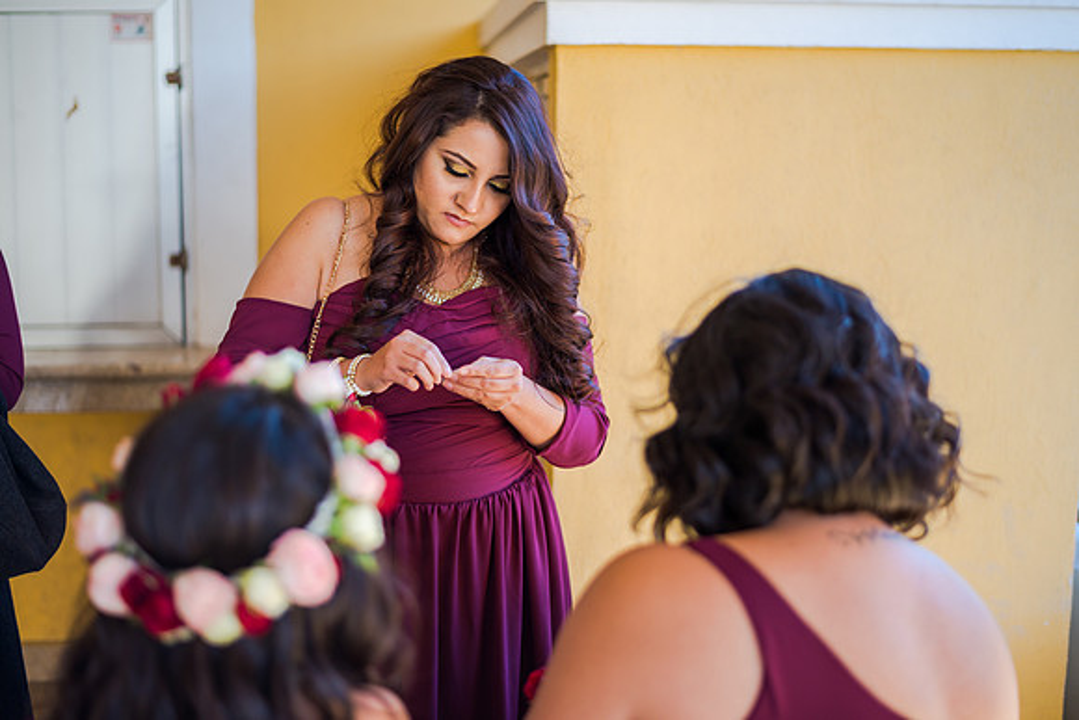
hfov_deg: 39.6
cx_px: 540
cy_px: 360
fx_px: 1499
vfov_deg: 27.0
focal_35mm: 50
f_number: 1.8
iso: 125
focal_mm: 50
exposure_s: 1/320
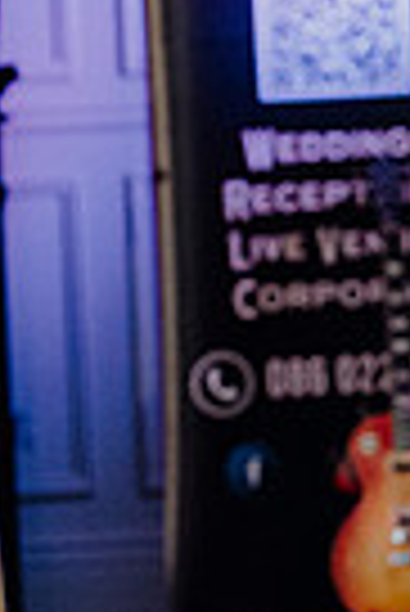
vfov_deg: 7.5
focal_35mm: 273
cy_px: 506
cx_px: -356
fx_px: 4652
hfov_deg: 5.0
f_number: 3.5
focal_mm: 64
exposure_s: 1/200
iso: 2500
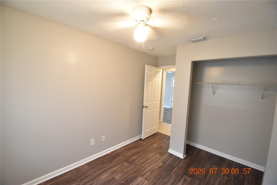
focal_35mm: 15
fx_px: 115
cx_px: 138
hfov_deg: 100.4
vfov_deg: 77.3
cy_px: 92
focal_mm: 10
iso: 800
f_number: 3.5
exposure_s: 1/20
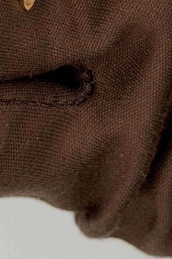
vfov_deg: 14.3
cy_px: -50
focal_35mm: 139
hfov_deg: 9.6
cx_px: -75
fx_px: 997
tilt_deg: -87.2
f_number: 1.78
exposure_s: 1/405
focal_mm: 6.76
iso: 64
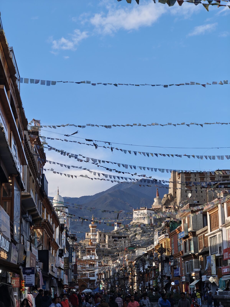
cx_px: 115
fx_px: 620
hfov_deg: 21.0
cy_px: 154
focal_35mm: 70
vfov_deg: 27.8
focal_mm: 13.3
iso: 71
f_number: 2.55
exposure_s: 1/230
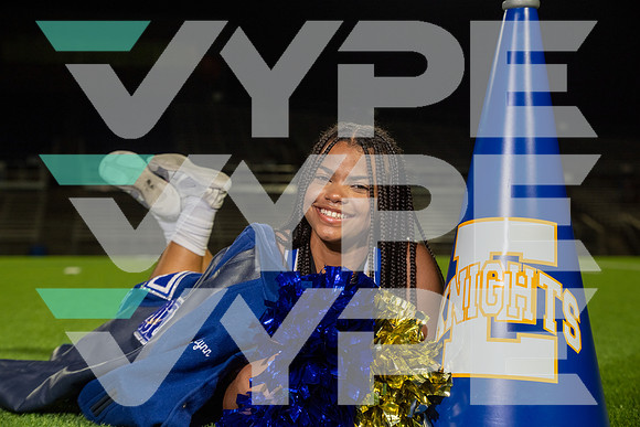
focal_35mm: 70
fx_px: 1245
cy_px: 214
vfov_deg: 19.5
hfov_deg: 28.8
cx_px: 320
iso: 1000
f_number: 4.5
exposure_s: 1/200
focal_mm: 70
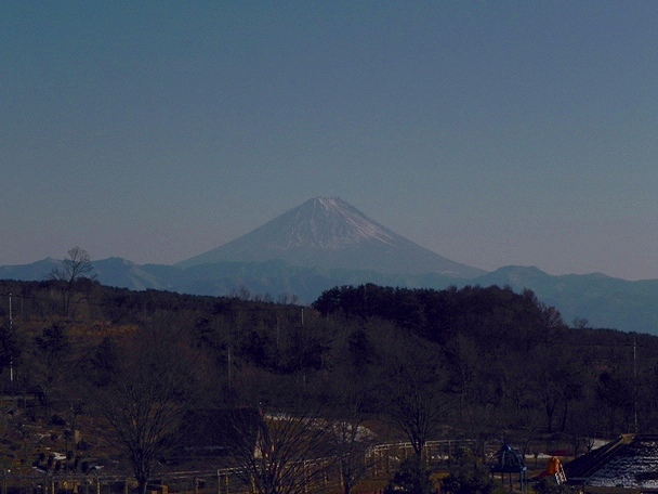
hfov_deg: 18.7
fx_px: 1996
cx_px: 329
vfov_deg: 14.1
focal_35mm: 105
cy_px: 247
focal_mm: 18.8
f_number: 8
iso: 160
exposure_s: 1/2000
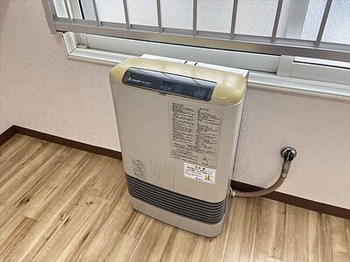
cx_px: 175
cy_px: 131
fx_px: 263
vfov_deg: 53.1
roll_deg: +2.1
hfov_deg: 67.3
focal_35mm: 26
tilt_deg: -38.9
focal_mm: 5.1
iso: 64
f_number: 1.6
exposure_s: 1/121
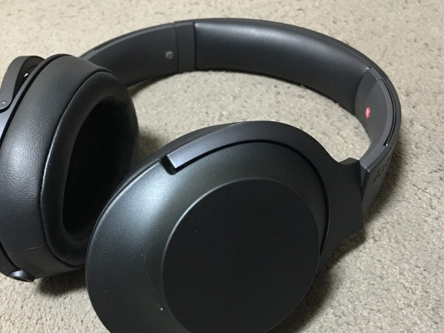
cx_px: 186
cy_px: 189
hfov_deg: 48.8
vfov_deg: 37.7
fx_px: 487
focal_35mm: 38
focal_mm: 4.15
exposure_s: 1/4
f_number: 2.2
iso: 160
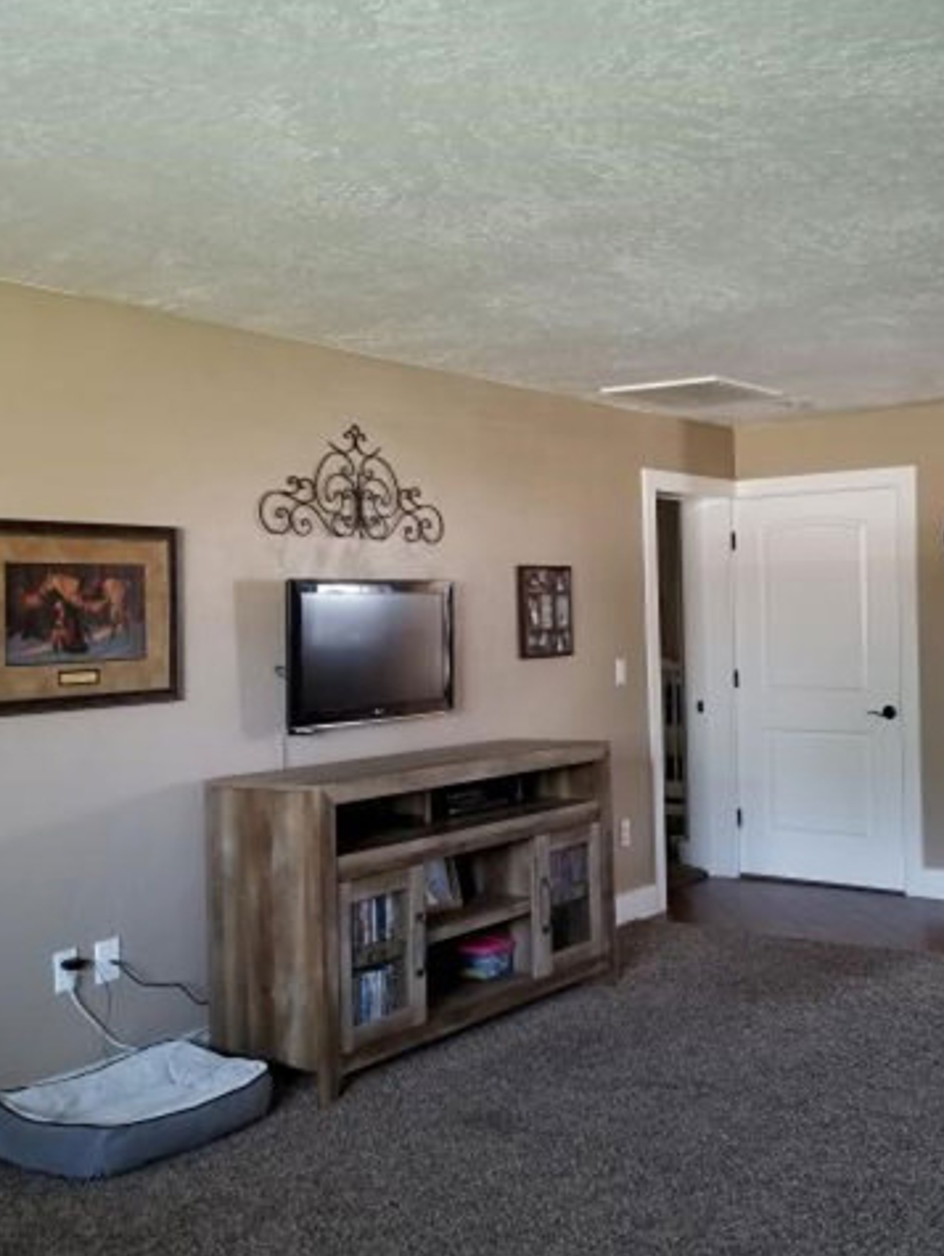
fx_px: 1271
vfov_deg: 52.6
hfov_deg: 40.3
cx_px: 613
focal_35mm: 35
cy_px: 624
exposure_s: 1/28
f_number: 1.7
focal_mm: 4.3
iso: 200
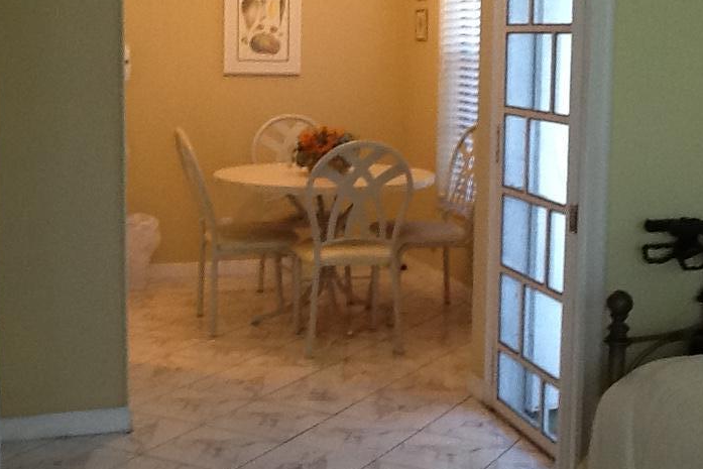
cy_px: 194
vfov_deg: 21.6
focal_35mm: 63
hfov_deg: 31.9
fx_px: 1230
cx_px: 392
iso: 100
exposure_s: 1/30
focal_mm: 2.03
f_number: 2.4
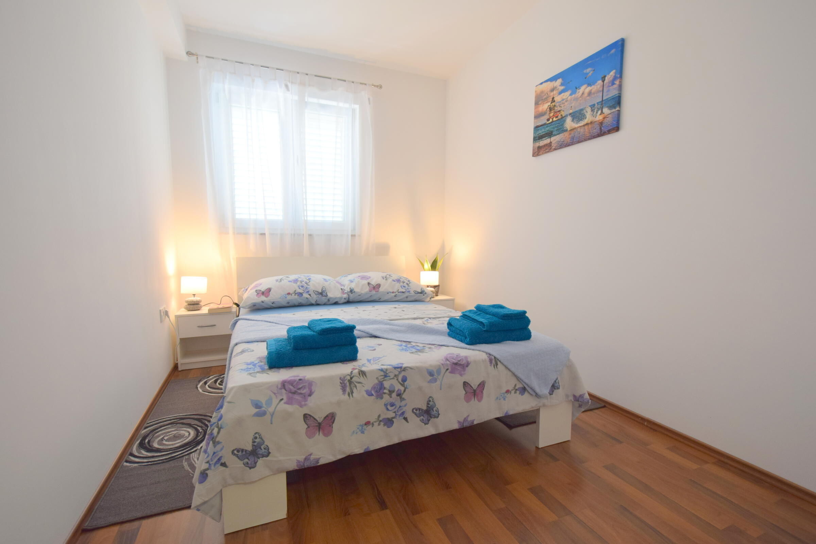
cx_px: 408
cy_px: 272
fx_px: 340
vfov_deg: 77.3
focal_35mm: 15
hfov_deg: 100.4
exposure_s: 1/60
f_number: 4
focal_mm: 10
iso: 450
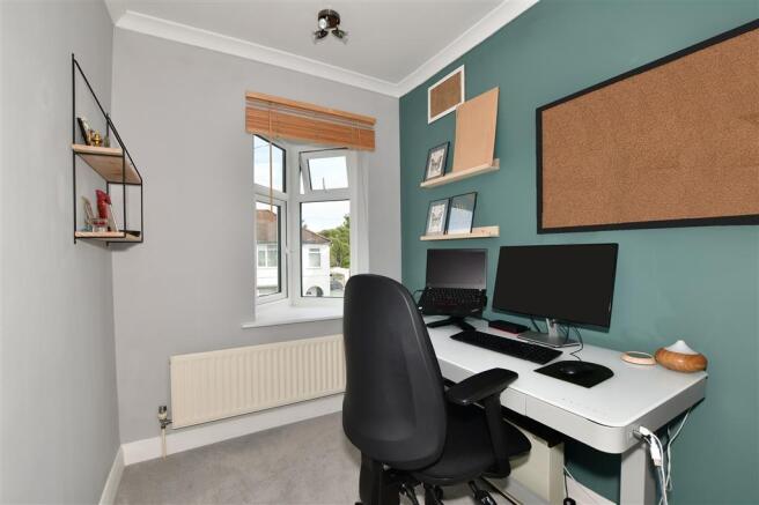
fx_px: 316
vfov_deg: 77.3
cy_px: 252
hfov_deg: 100.4
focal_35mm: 15
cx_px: 380
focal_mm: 10
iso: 160
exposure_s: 1/250
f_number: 7.1
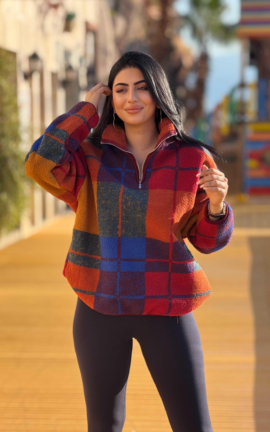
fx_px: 1507
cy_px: 216
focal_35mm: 128
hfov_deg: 10.2
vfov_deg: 16.3
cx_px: 133
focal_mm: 15.66
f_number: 2.8
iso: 50
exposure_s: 1/638
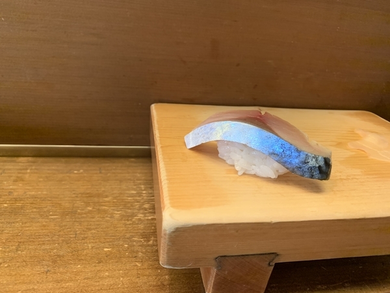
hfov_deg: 67.3
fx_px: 293
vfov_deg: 53.1
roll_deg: -4.8
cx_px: 195
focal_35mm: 26
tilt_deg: -26.9
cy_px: 146
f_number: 1.8
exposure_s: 1/50
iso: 160
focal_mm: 4.25
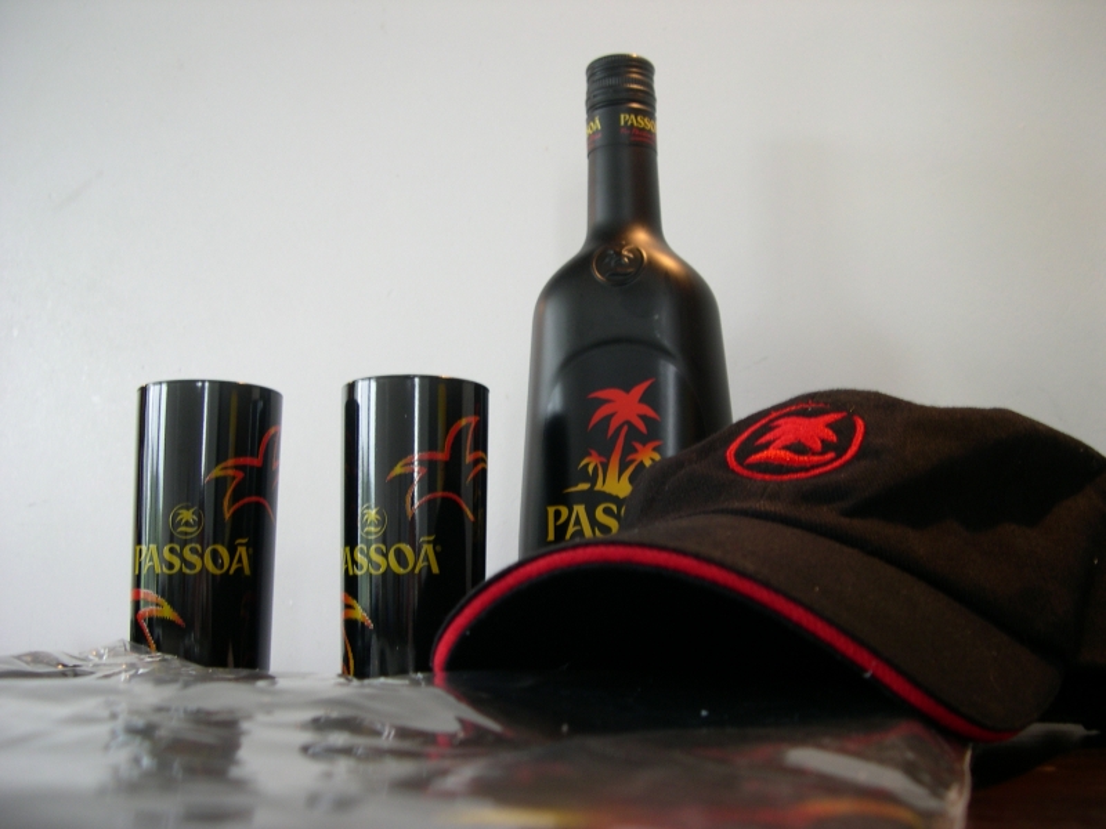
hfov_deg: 49.0
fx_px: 1214
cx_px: 553
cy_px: 414
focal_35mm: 38
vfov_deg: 37.7
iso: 100
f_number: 2.8
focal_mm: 8
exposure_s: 1/8
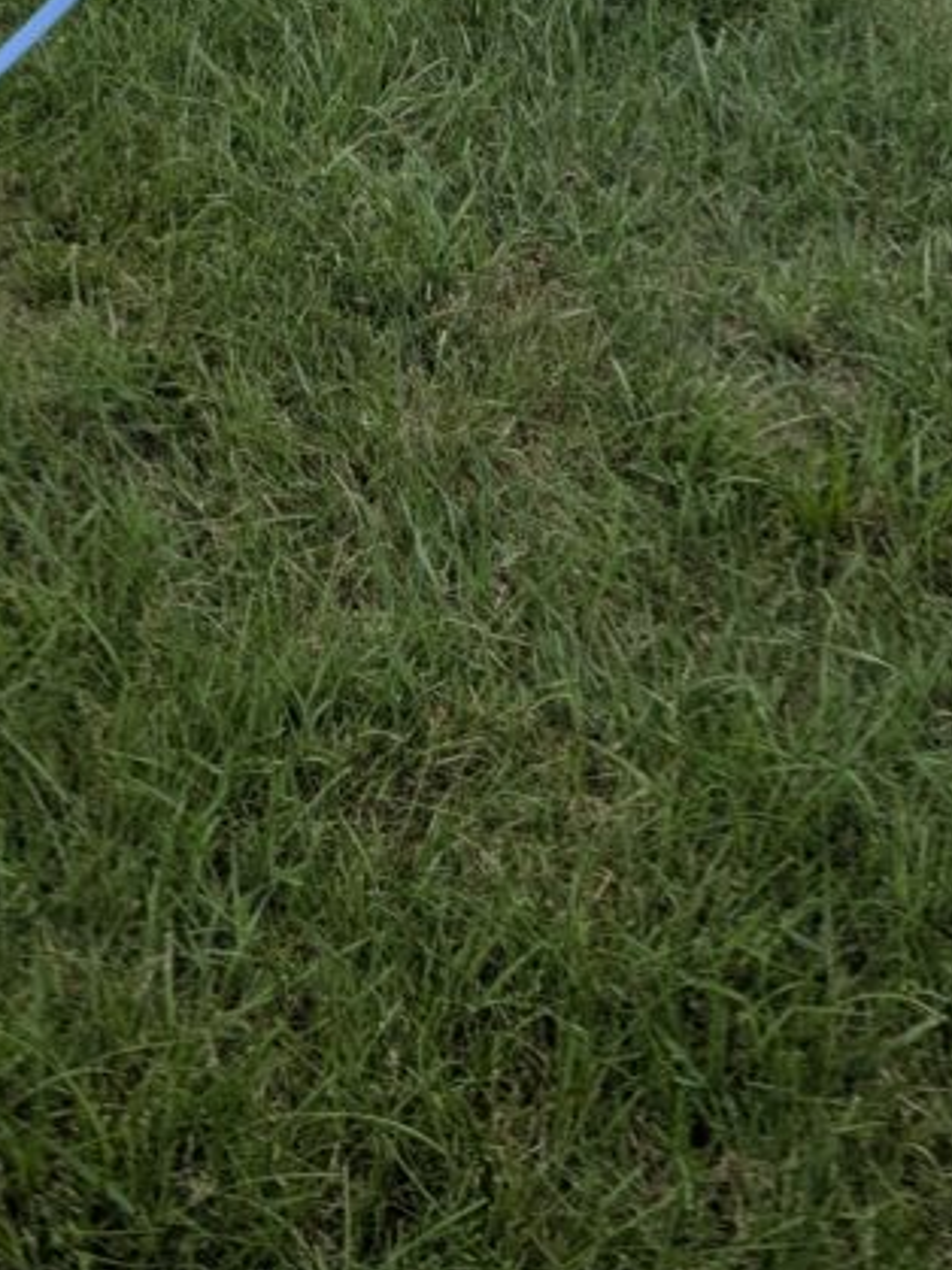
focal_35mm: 66
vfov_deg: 26.7
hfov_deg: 22.1
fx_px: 2421
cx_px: 709
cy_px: -170
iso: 41
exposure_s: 1/320
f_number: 1.73
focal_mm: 4.38
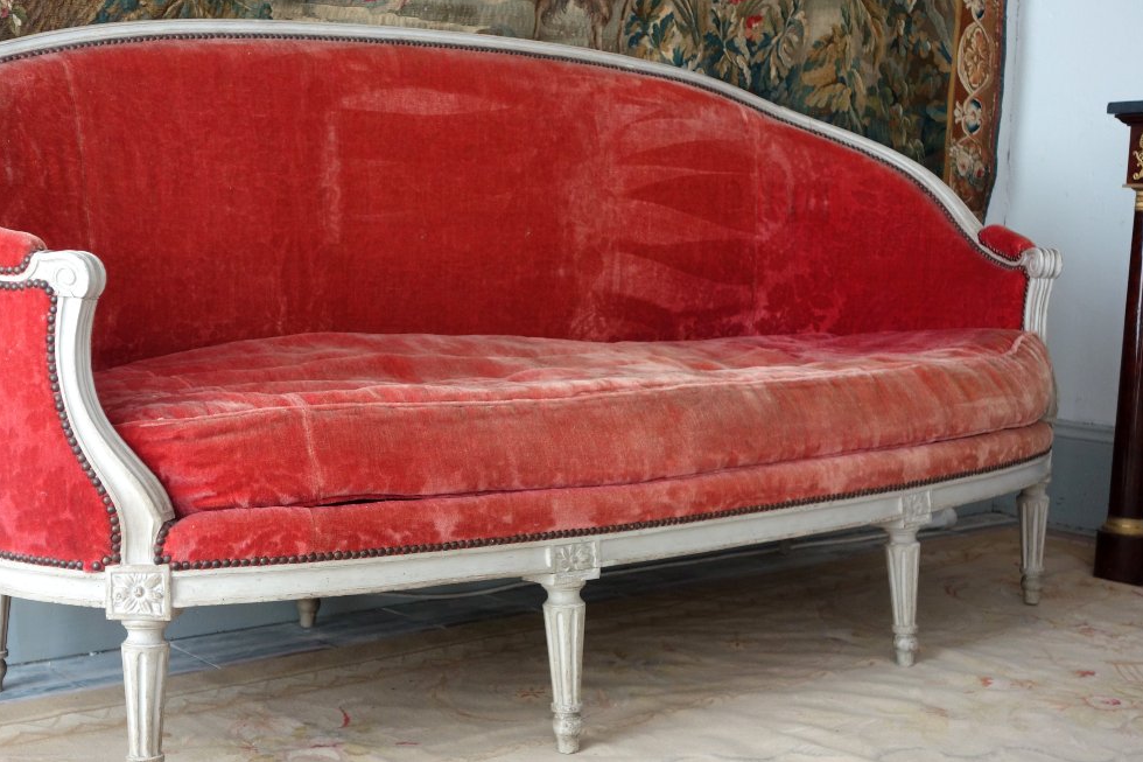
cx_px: 488
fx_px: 1555
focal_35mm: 49
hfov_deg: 40.3
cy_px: 410
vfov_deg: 27.5
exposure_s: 1/50
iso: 320
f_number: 2.8
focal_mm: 14.75
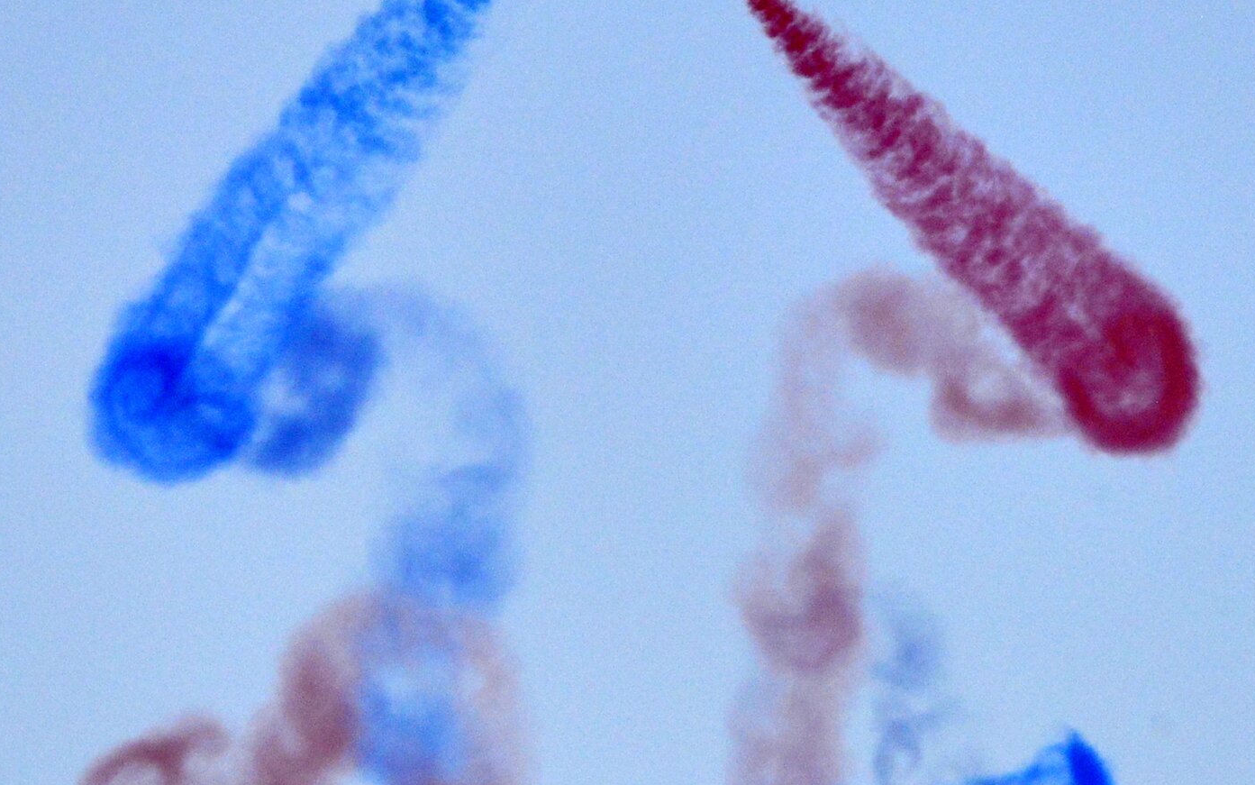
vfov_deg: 5.0
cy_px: 462
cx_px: 629
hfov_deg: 8.0
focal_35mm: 261
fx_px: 8928
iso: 640
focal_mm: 170
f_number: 13
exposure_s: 1/1600
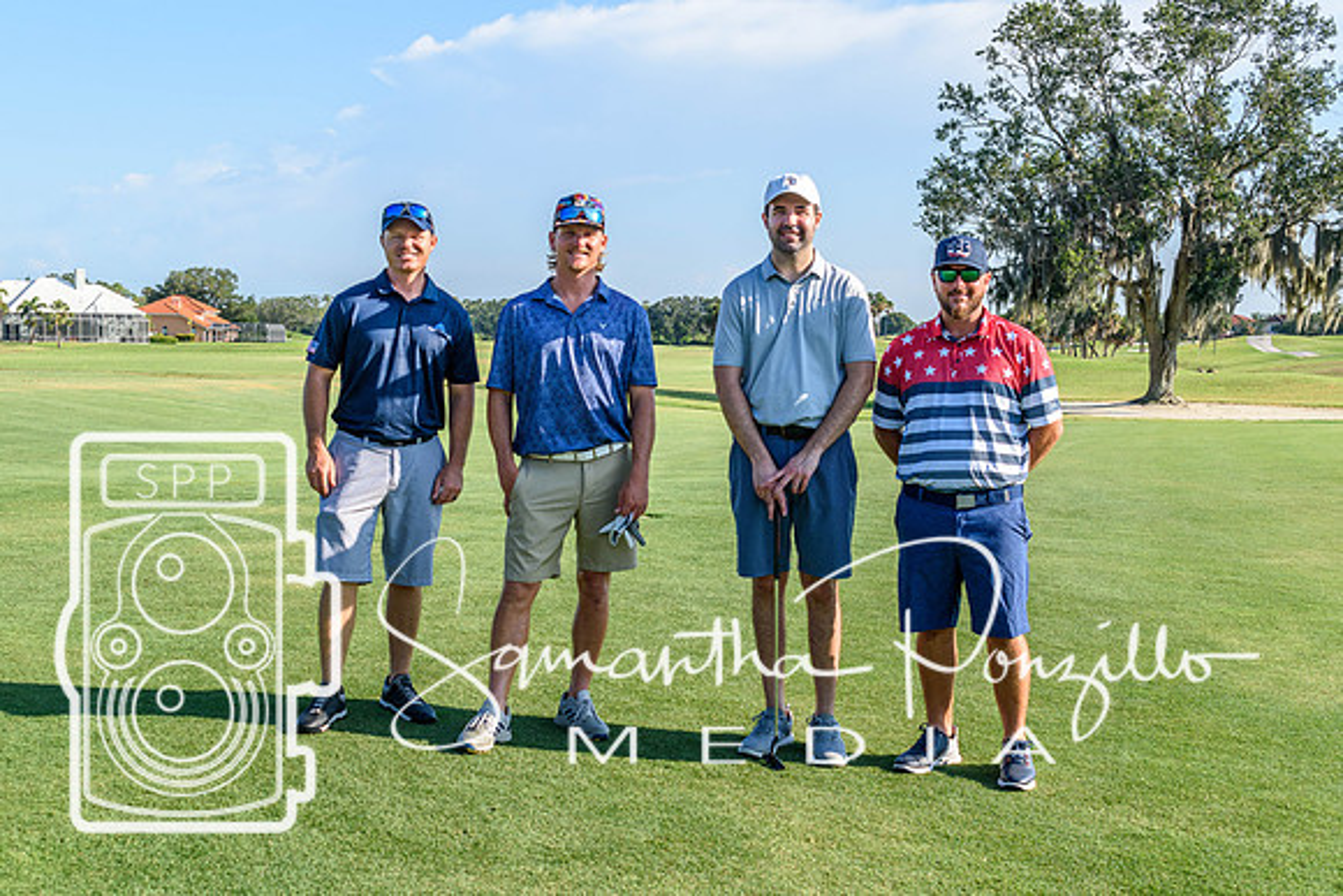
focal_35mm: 48
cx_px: 672
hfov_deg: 41.1
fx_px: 1791
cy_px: 448
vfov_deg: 28.1
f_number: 9
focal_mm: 32
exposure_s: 1/320
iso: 200
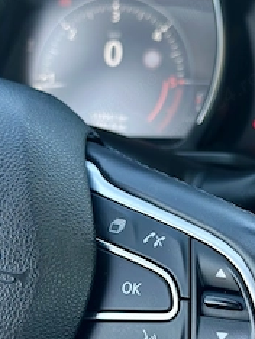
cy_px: 242
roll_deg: +0.3
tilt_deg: -25.1
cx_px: 162
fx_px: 804
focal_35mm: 82
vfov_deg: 23.6
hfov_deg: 18.0
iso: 80
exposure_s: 1/303
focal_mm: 6.86
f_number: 1.78
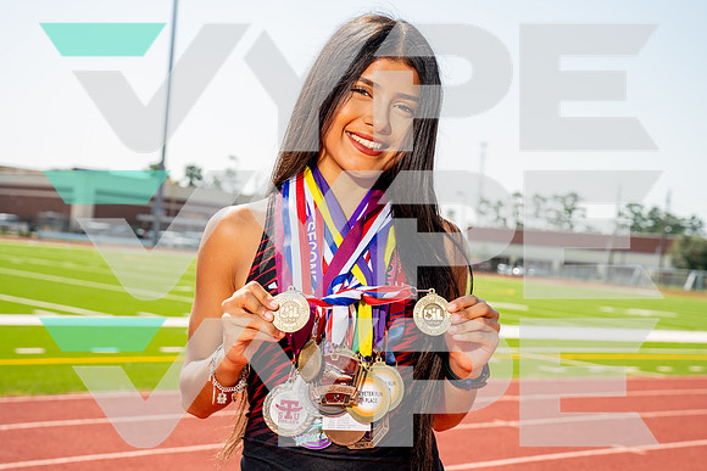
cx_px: 354
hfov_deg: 35.0
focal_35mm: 57
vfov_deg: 23.8
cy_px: 236
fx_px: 1121
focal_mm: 54
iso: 100
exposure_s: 1/250
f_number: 5.6
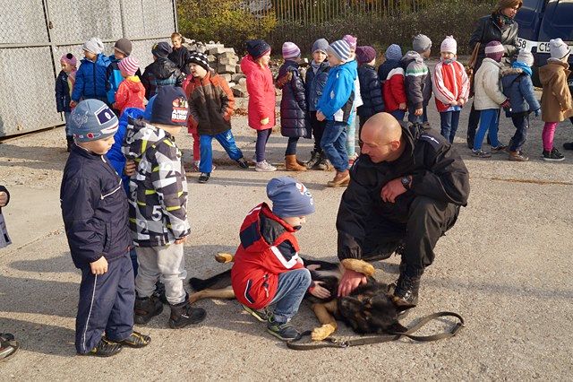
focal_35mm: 36
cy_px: 191
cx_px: 286
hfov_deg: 53.2
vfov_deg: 36.8
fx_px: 573
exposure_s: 1/160
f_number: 8
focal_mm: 24
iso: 100
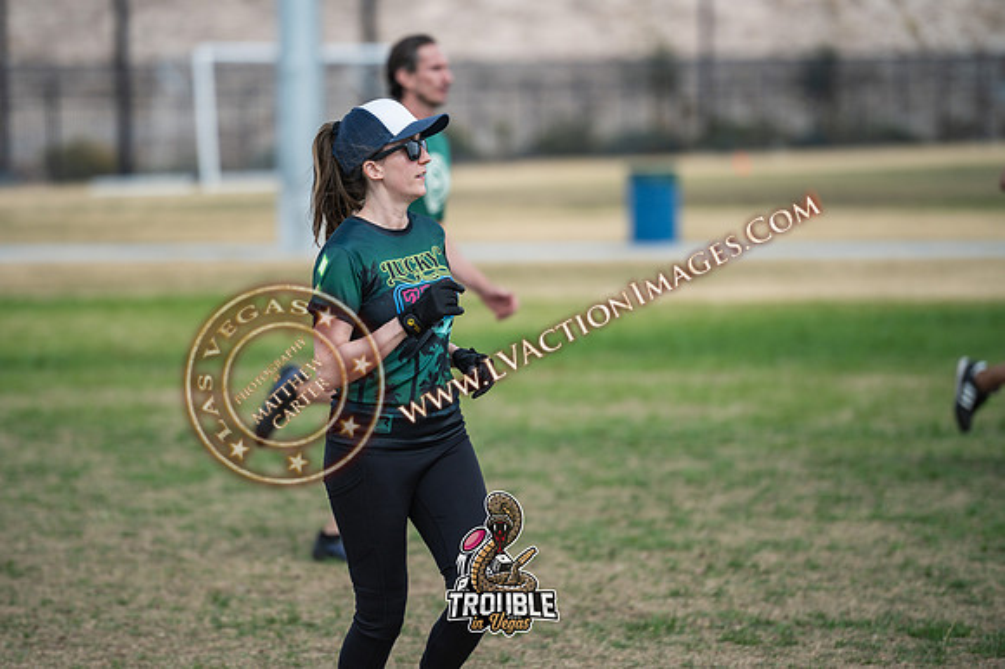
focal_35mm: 225
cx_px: 448
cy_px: 299
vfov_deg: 6.1
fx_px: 6267
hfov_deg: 9.2
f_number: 3.2
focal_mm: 200
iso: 160
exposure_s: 1/2500
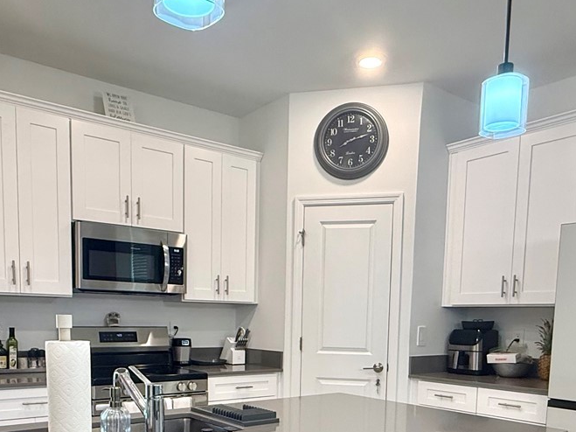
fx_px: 566
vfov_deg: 39.3
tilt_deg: -4.6
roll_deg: -0.8
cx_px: 276
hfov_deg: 53.9
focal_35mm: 34
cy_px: 375
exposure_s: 1/120
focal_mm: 2.22
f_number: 2.2
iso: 200
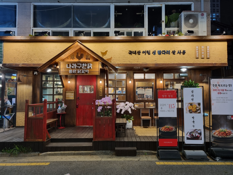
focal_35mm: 26
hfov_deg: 67.3
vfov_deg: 53.1
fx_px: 175
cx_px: 116
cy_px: 88
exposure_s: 1/60
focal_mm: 5.4
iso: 200
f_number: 1.8
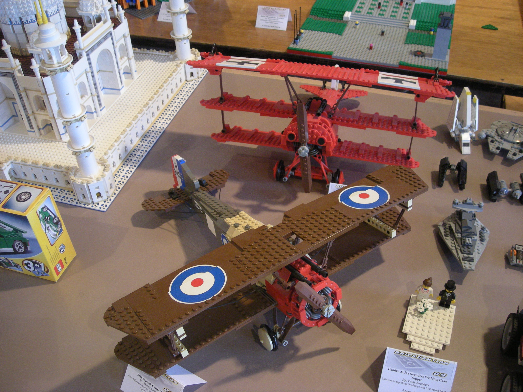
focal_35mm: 35
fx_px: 529
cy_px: 196
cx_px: 262
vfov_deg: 40.7
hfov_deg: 52.6
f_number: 2.8
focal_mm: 5.7
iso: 195
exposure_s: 1/8
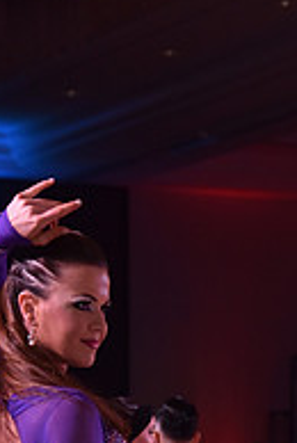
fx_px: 2873
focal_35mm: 233
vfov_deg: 8.6
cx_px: 303
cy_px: 646
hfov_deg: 5.9
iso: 1250
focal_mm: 78
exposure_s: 1/250
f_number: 4.5
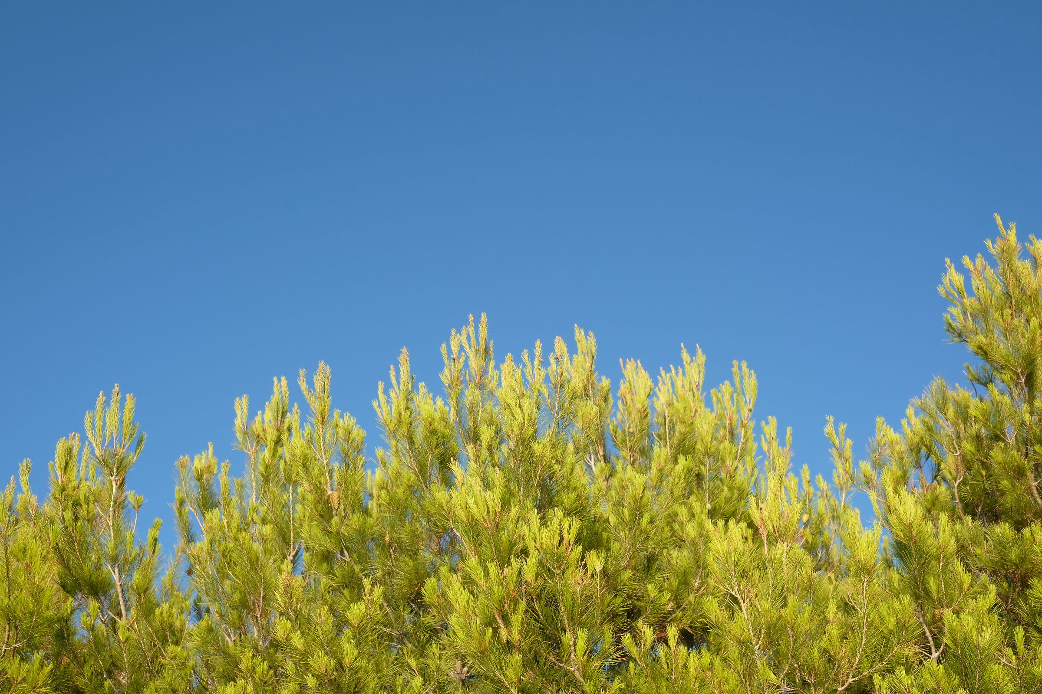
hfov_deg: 54.4
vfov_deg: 37.9
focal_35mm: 35
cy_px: 347
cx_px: 521
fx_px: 1013
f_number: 10
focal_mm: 23
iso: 200
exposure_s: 1/125
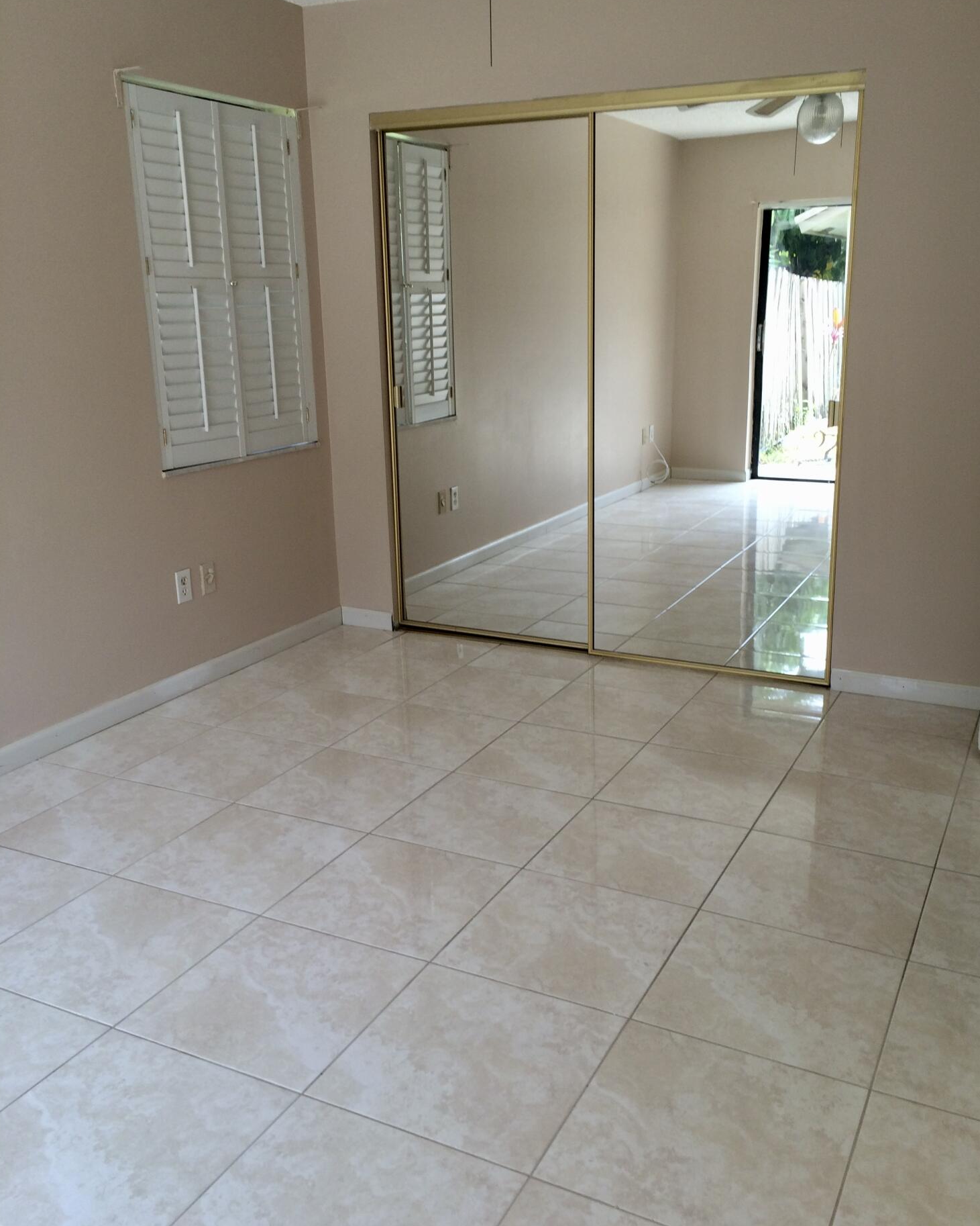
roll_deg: +1.8
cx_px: 498
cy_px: 609
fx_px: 1124
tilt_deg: -15.2
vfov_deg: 57.2
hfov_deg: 47.1
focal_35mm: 31
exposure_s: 1/120
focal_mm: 4.15
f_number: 2.2
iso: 32
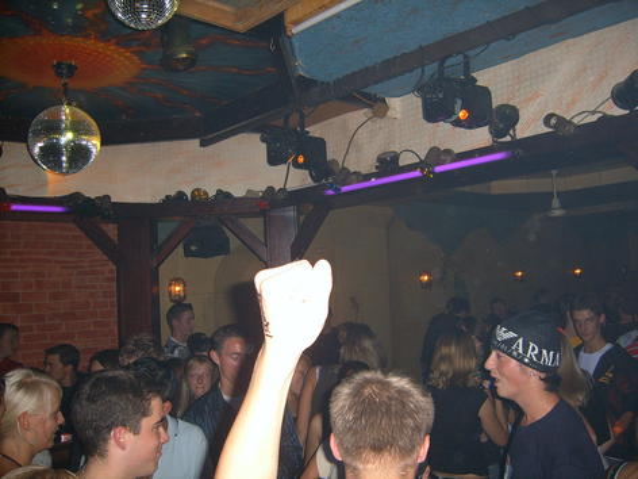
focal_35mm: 35
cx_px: 319
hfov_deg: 52.6
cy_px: 240
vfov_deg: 40.7
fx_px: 645
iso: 100
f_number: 2.8
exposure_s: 1/30
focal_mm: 5.8
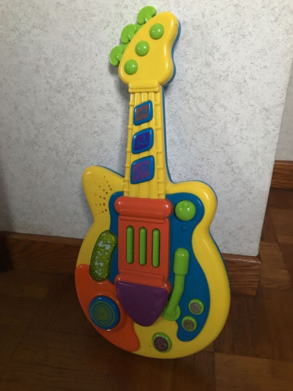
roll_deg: -0.4
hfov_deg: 46.8
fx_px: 339
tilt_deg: -27.6
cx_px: 145
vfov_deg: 60.0
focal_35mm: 30
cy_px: 192
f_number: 2.2
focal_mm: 4.15
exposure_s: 1/4
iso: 100
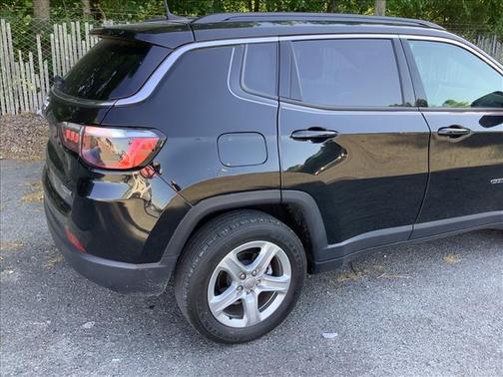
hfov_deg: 58.4
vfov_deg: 45.4
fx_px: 450
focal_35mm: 31
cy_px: 188
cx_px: 252
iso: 64
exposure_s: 1/120
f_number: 2.4
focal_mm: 3.3
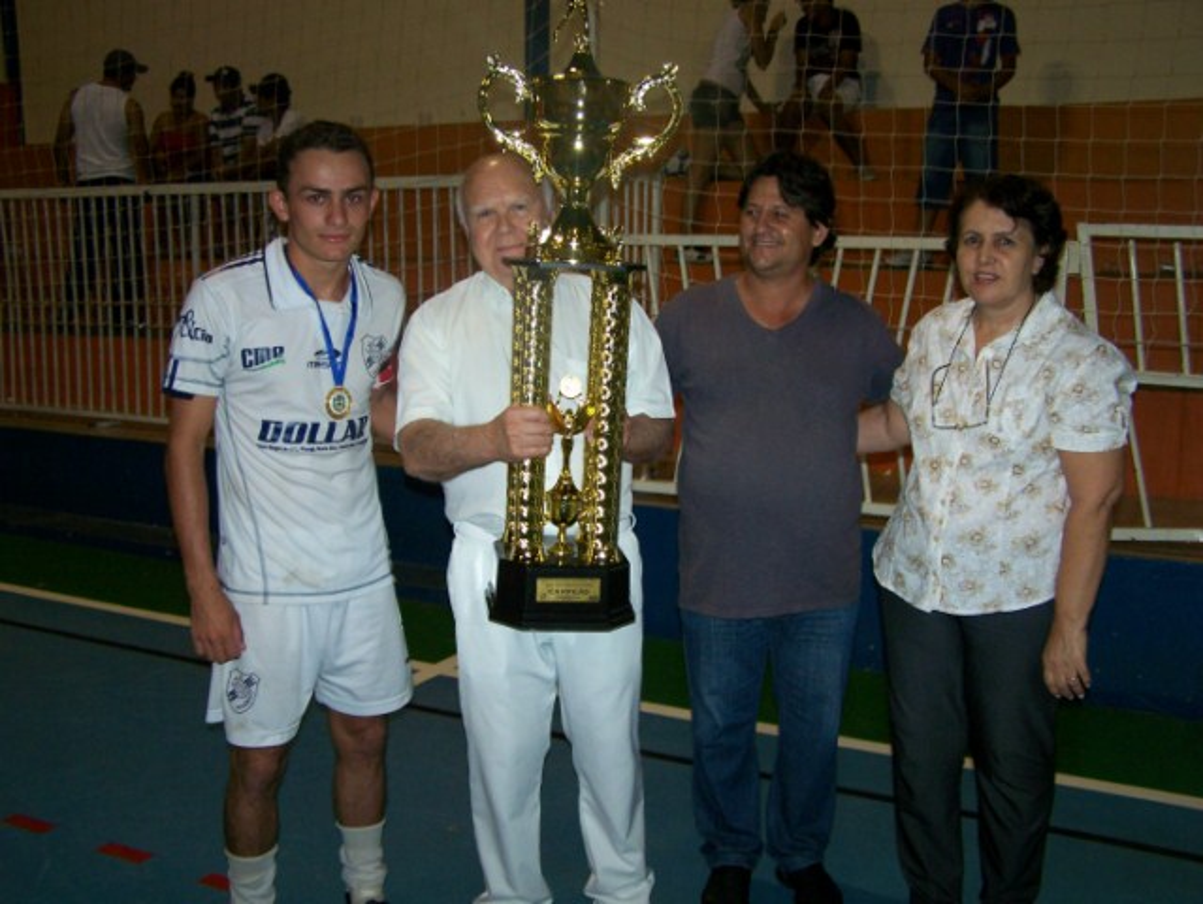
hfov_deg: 49.0
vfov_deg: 37.8
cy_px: 452
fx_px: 1321
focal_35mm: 38
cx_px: 602
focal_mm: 6.3
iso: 160
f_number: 2.8
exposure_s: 1/60
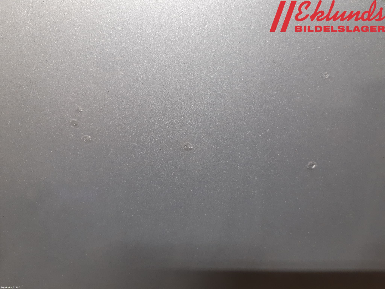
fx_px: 289
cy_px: 144
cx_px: 192
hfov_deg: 67.3
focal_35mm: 26
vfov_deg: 53.1
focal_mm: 3.93
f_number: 1.7
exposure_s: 1/50
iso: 125
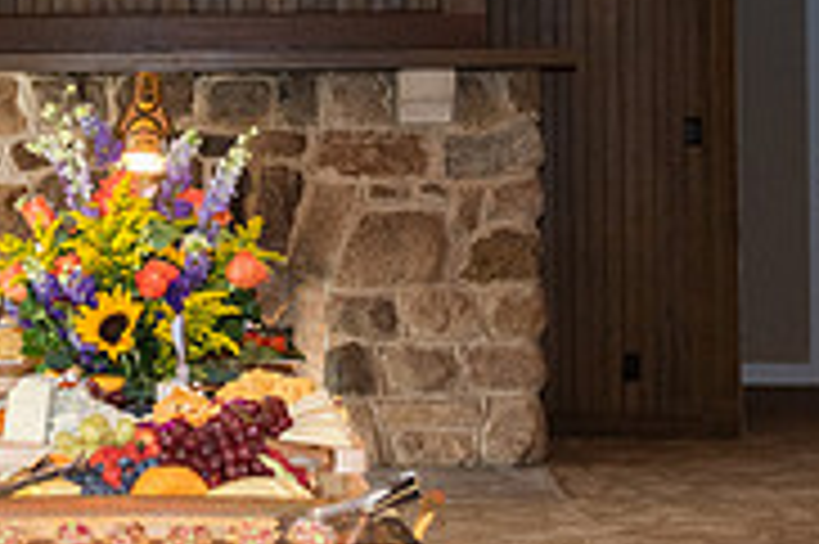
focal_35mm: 105
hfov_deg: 19.2
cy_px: 79
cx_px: 114
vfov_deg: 12.9
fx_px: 2387
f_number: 3.5
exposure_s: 1/250
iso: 800
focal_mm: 32
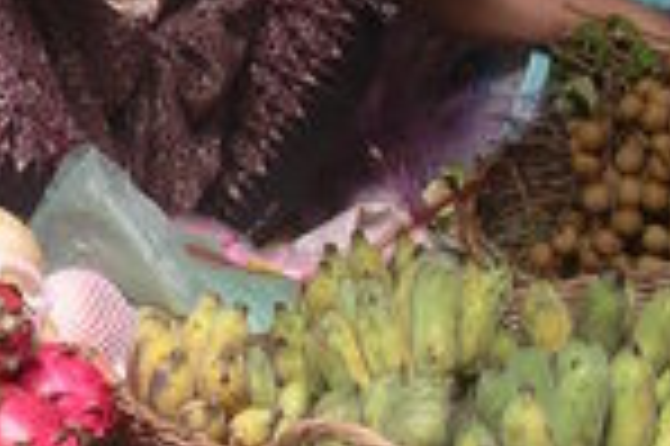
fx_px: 3514
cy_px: 9
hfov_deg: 10.8
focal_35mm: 189
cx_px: 9
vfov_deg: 7.2
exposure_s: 1/17
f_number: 3.2
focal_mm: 10.9
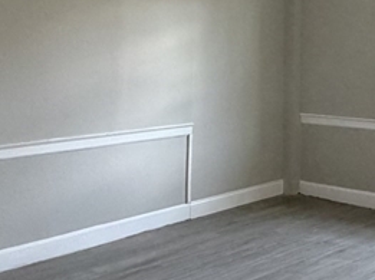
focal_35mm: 55
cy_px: 22
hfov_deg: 31.1
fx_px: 595
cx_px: 412
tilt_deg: +1.6
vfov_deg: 25.6
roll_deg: -1.2
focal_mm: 2.22
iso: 500
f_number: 2.2
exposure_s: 1/60
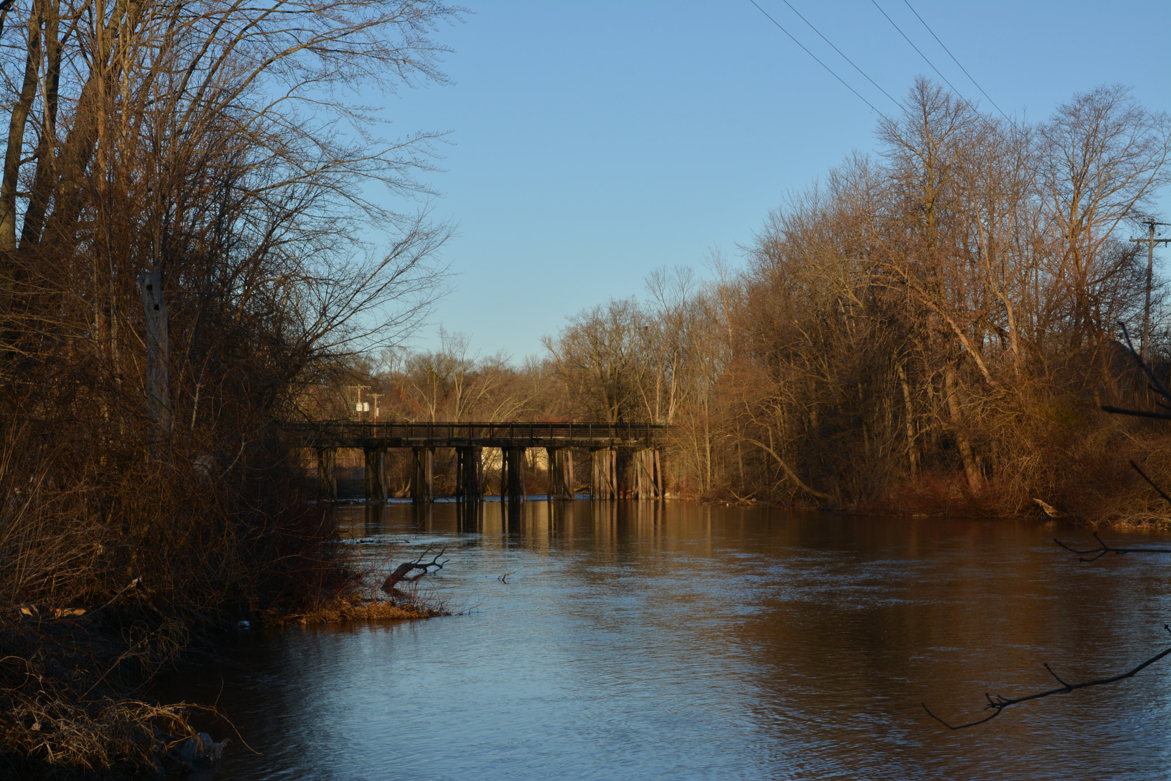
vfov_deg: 20.6
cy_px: 390
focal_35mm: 66
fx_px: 2147
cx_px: 586
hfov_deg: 30.5
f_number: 14
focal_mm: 44
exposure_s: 1/60
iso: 125
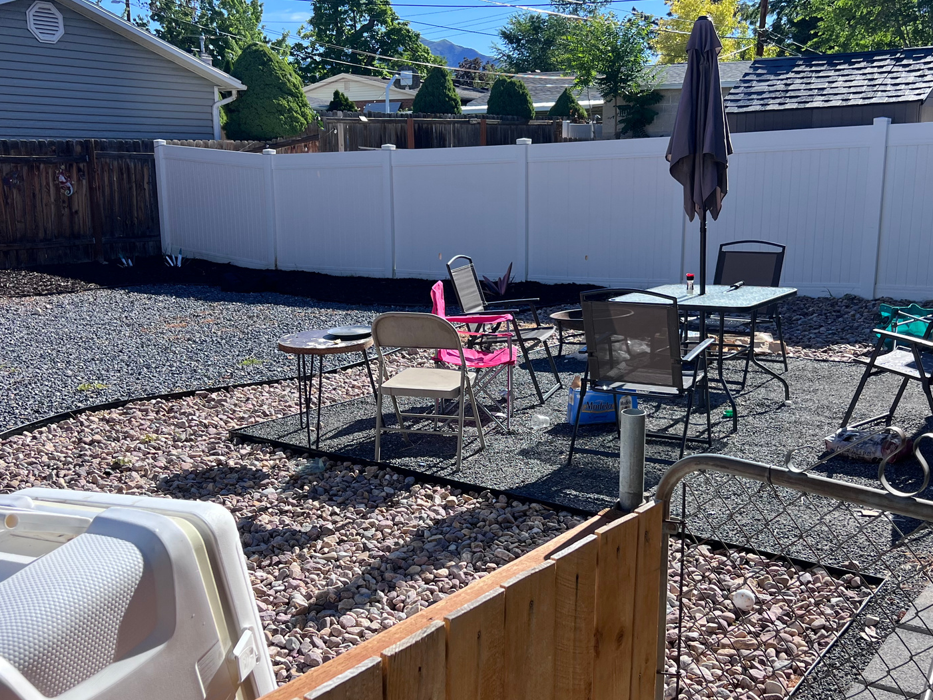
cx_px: 520
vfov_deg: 37.6
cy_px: 426
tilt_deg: -13.6
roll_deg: +0.3
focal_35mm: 38
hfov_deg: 48.9
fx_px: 1024
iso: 50
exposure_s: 1/2045
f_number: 1.5
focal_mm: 5.7
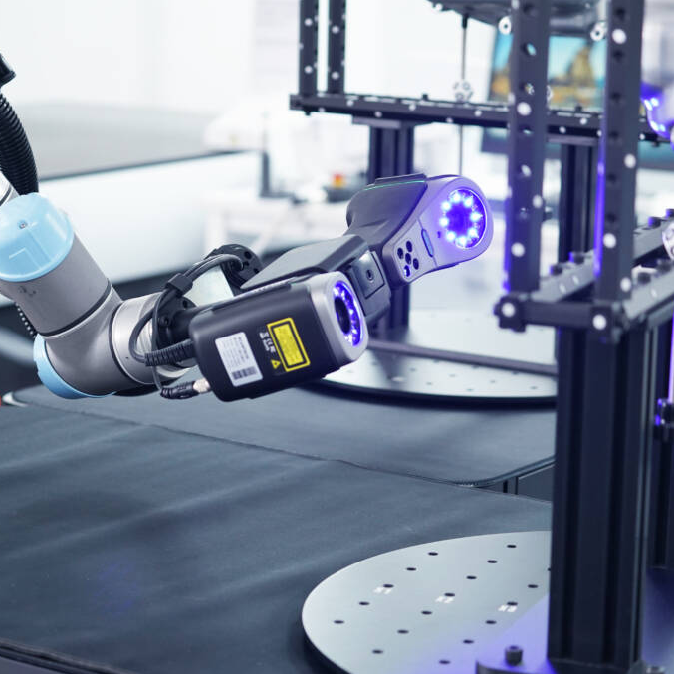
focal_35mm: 90
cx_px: 280
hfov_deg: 19.3
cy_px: 339
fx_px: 1983
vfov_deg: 19.3
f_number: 4
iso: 640
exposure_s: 1/80
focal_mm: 70
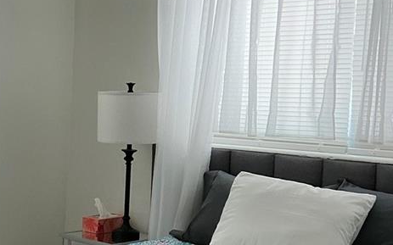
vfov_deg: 16.8
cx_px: 111
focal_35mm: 77
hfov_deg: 26.6
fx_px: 824
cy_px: 184
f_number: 1.8
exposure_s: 1/120
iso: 50
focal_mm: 3
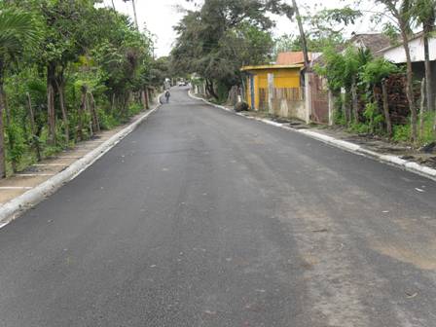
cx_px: 218
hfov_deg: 38.2
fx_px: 630
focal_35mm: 50
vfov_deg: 29.1
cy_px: 164
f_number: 3.3
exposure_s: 1/350
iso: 100
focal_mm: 8.8
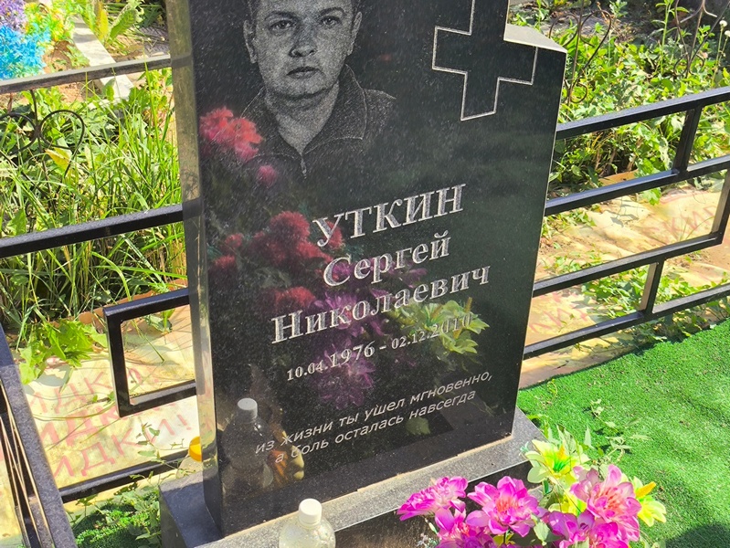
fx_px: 1055
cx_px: 365
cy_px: 274
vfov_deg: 29.1
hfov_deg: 38.2
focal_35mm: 50
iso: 50
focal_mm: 4.71
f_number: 1.7
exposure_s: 1/791
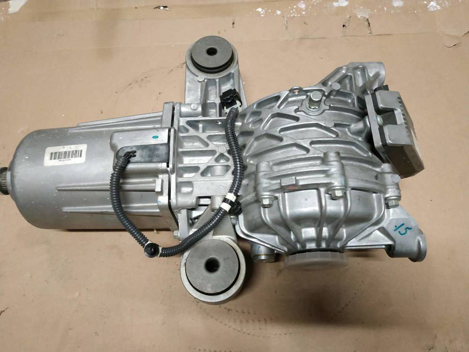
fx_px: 325
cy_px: 176
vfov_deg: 56.8
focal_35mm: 24
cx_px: 234
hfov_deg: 71.6
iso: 400
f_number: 1.9
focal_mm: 3.94
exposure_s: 1/20
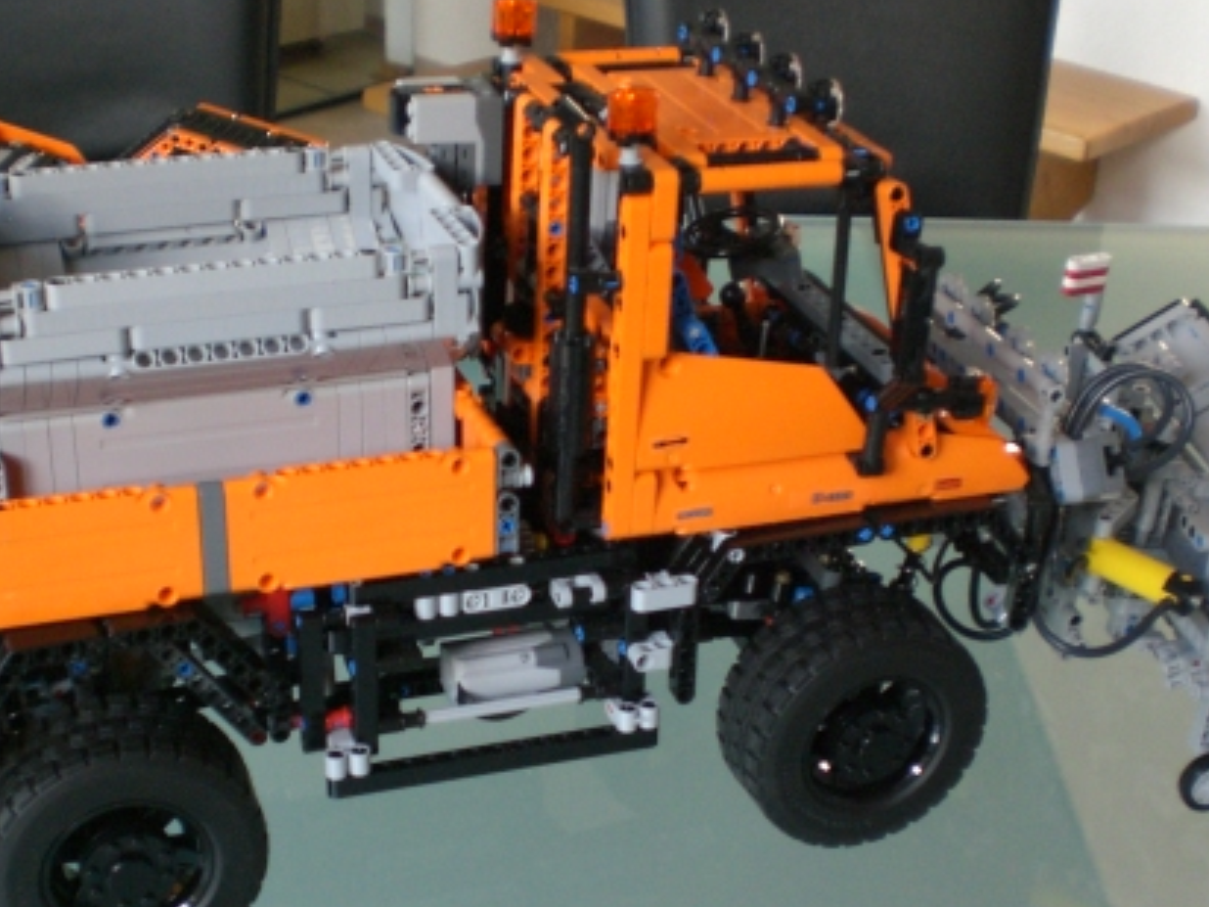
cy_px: 569
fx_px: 2061
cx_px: 566
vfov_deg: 24.7
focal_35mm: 59
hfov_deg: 32.7
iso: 200
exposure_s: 1/80
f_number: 3.1
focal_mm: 6.3
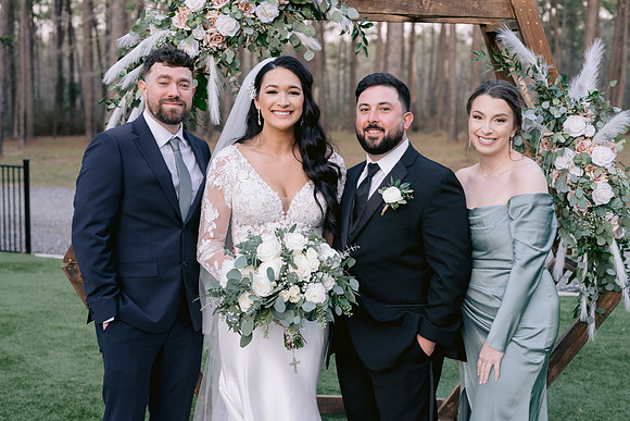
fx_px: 916
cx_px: 300
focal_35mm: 52
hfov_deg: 37.9
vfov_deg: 25.8
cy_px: 214
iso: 800
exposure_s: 1/125
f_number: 3.5
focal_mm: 50
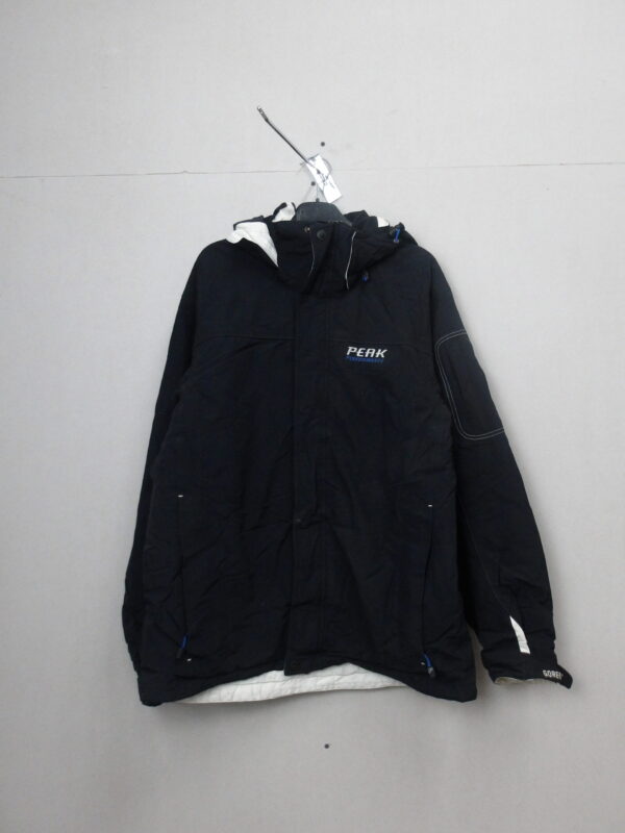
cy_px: 416
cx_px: 312
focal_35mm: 27
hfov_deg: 51.4
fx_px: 650
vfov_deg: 65.3
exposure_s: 1/60
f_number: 3
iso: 503
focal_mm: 4.9
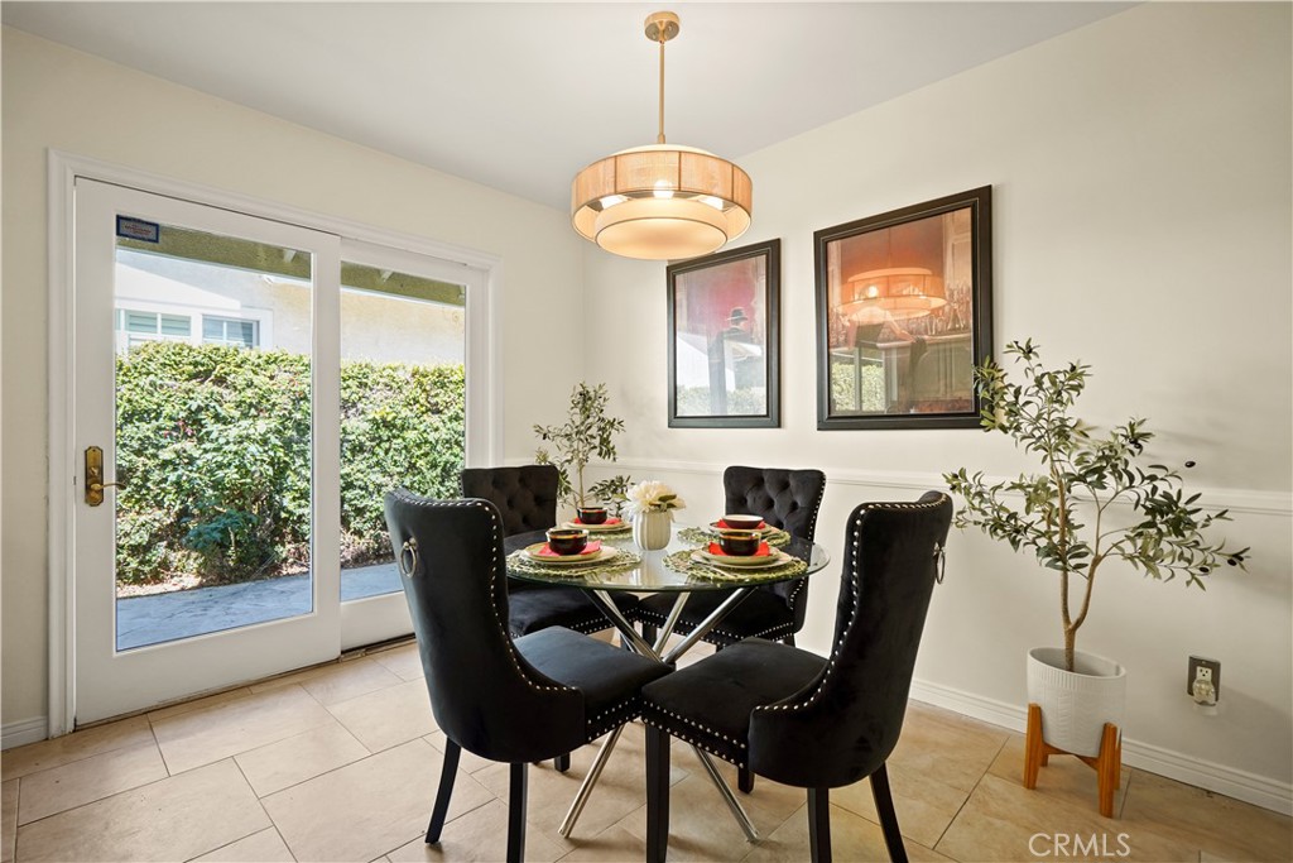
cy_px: 432
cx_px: 646
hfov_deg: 96.7
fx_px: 575
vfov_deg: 73.8
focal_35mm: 16
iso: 250
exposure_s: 1/30
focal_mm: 16
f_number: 4
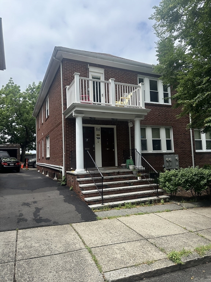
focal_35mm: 24
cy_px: 141
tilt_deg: +5.6
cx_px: 106
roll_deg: +1.4
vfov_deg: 71.6
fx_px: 195
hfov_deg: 56.8
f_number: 1.78
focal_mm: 6.86
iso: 80
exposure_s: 1/3597
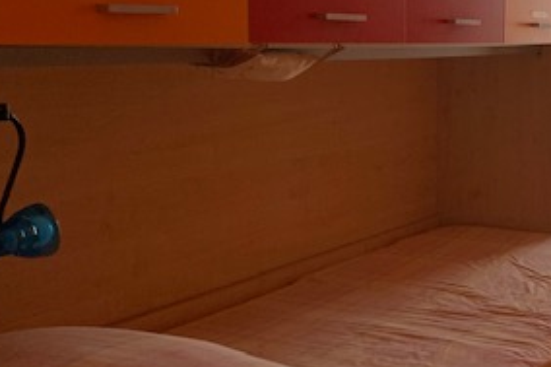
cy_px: 117
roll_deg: -0.9
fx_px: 933
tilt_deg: -6.2
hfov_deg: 30.4
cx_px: 561
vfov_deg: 22.1
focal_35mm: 61
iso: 25
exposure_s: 1/215
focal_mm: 4.25
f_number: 1.8
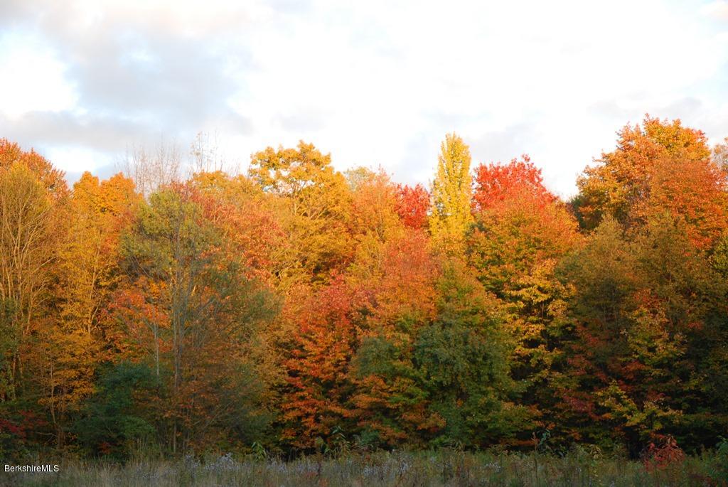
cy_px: 244
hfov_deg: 21.9
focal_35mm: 93
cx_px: 364
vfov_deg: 14.7
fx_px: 1882
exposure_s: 1/60
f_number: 5.3
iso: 250
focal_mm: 62
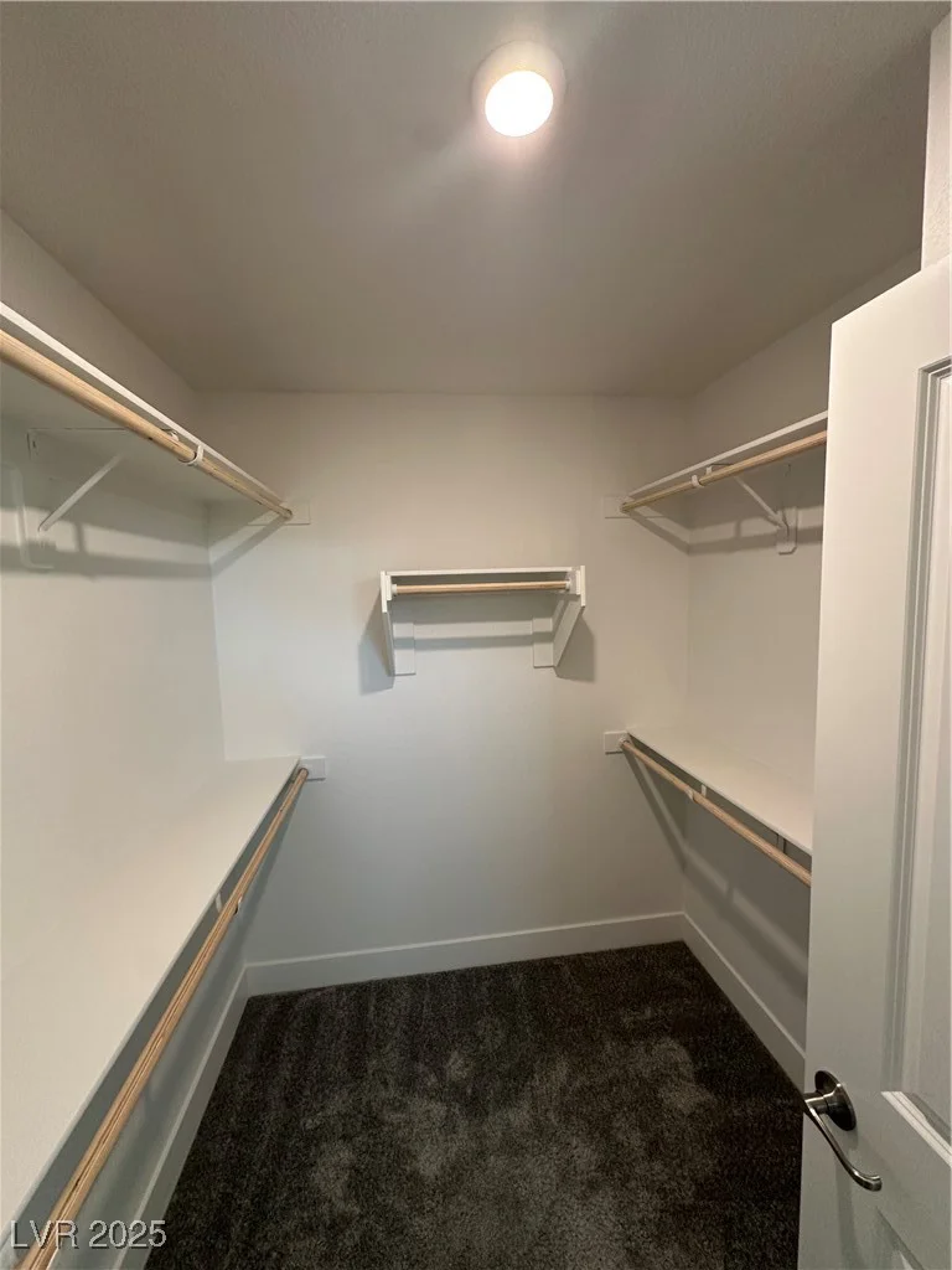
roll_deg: +2.5
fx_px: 513
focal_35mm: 14
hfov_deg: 85.7
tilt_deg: -5.4
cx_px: 476
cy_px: 635
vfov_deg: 102.1
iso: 200
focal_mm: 2.22
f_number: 2.2
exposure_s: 1/60
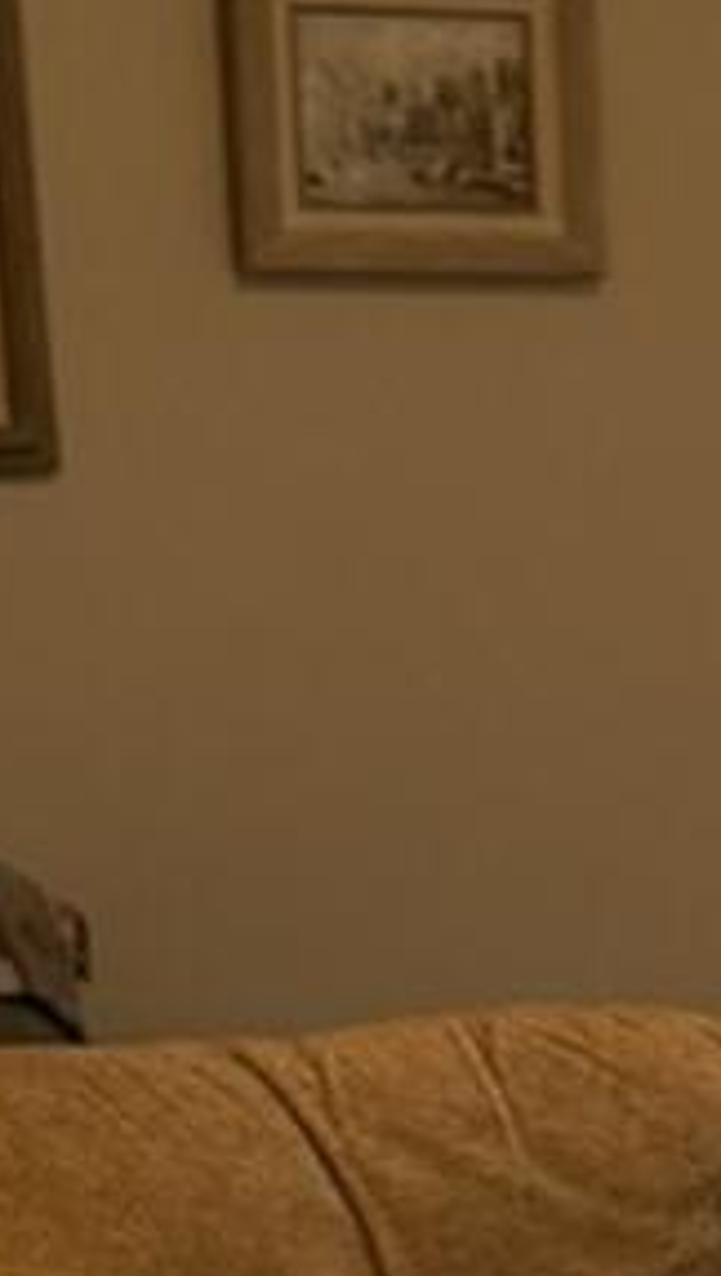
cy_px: 1516
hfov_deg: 6.1
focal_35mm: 182
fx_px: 6169
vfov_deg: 11.6
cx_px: 2354
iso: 200
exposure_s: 1/60
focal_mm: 6.76
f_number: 1.78
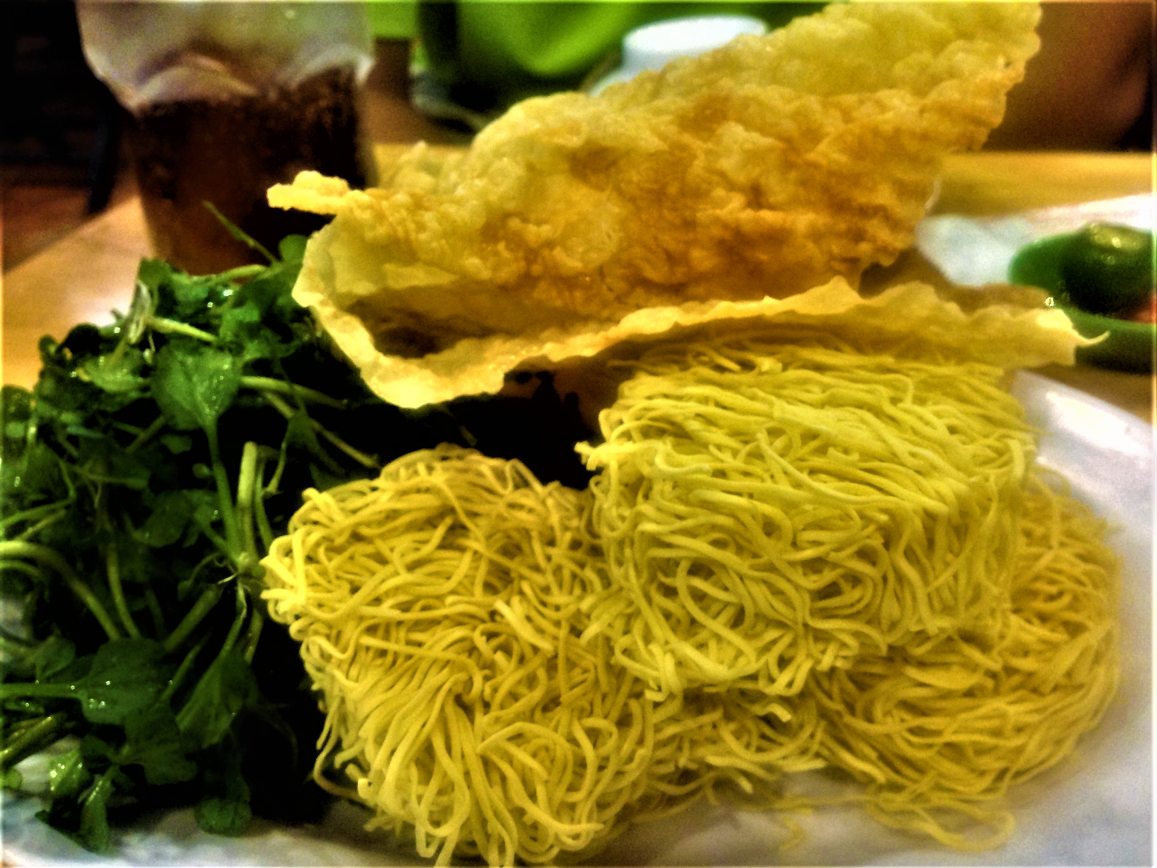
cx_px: 578
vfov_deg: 42.9
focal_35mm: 33
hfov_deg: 55.4
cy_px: 434
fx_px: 1103
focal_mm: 4.12
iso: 160
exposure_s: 1/20
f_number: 2.4
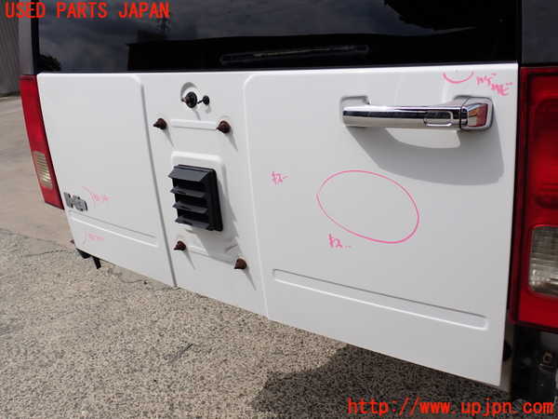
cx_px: 279
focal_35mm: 32
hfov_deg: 56.8
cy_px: 210
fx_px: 516
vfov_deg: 44.2
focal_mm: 5.79
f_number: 9
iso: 100
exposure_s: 1/250
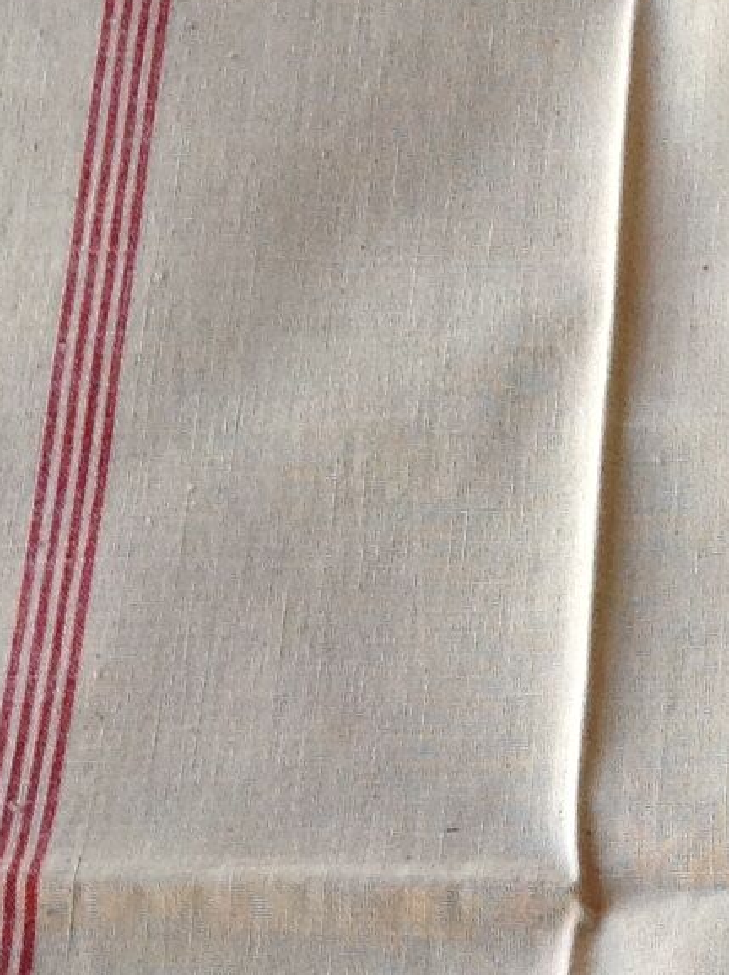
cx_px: 1298
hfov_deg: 9.0
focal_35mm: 157
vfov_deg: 12.5
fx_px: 4418
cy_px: 894
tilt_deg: -60.0
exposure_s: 1/40
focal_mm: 4.28
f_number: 2.4
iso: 50
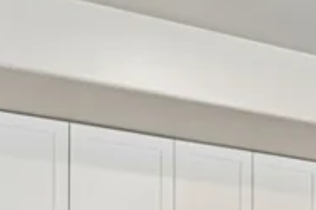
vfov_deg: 17.5
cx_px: 300
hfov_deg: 31.9
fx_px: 517
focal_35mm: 59
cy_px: 401
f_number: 7.1
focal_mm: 13
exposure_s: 1/30
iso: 320
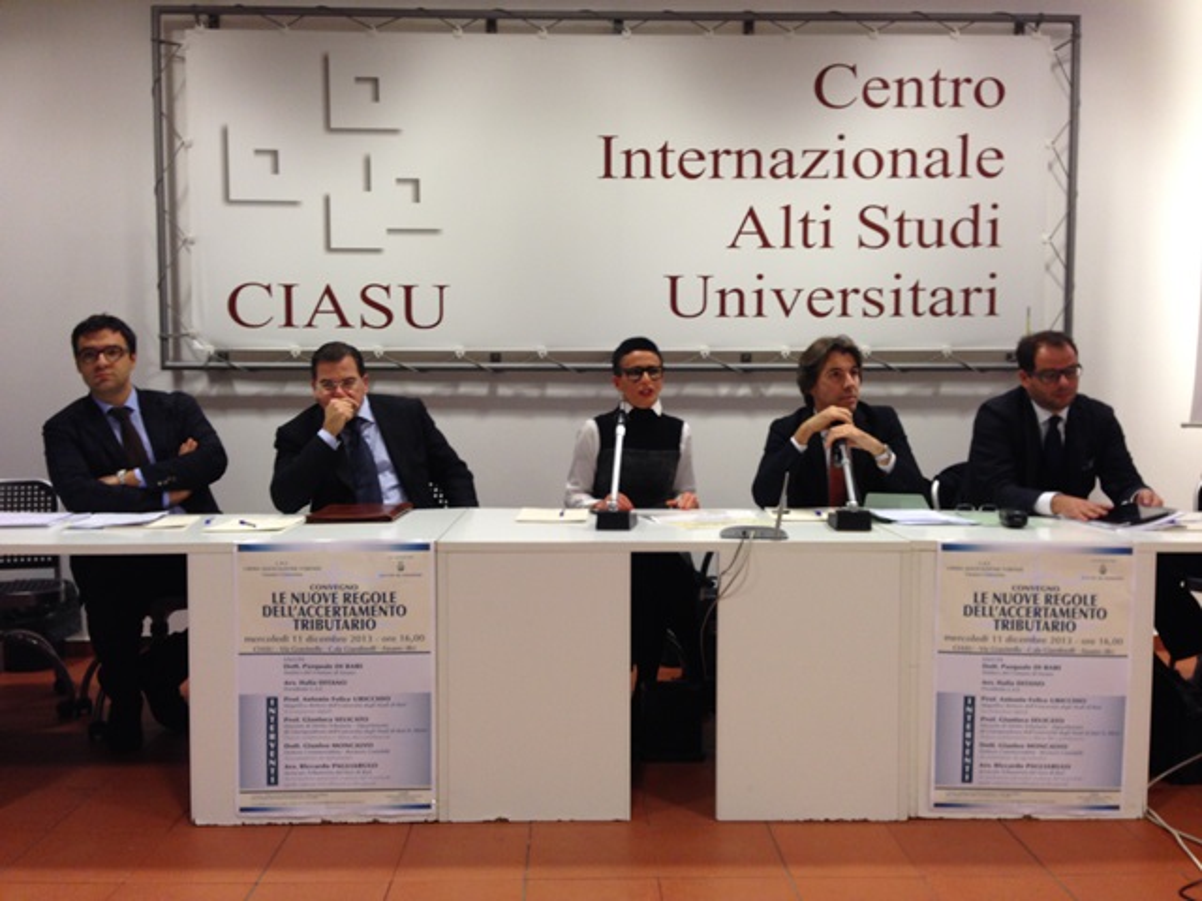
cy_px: 450
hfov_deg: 55.4
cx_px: 601
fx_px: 1146
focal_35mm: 33
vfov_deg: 42.9
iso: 80
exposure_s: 1/20
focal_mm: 4.12
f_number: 2.4
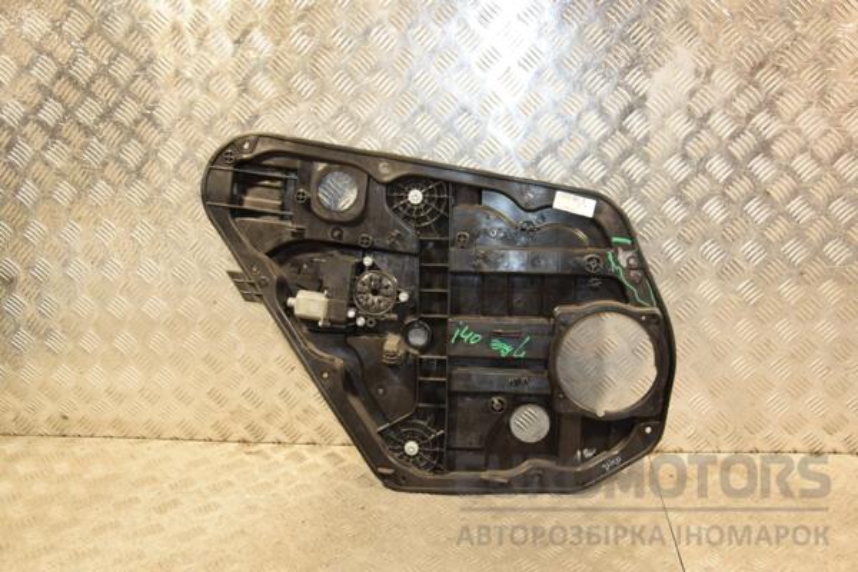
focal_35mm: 33
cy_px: 286
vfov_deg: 40.0
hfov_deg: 57.2
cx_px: 429
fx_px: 786
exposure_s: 1/100
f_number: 5
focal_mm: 22
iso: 800
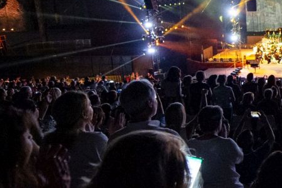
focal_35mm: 45
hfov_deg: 33.8
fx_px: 352
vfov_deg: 29.6
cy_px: 62
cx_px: 351
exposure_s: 1/80
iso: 3200
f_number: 3.2
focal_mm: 14
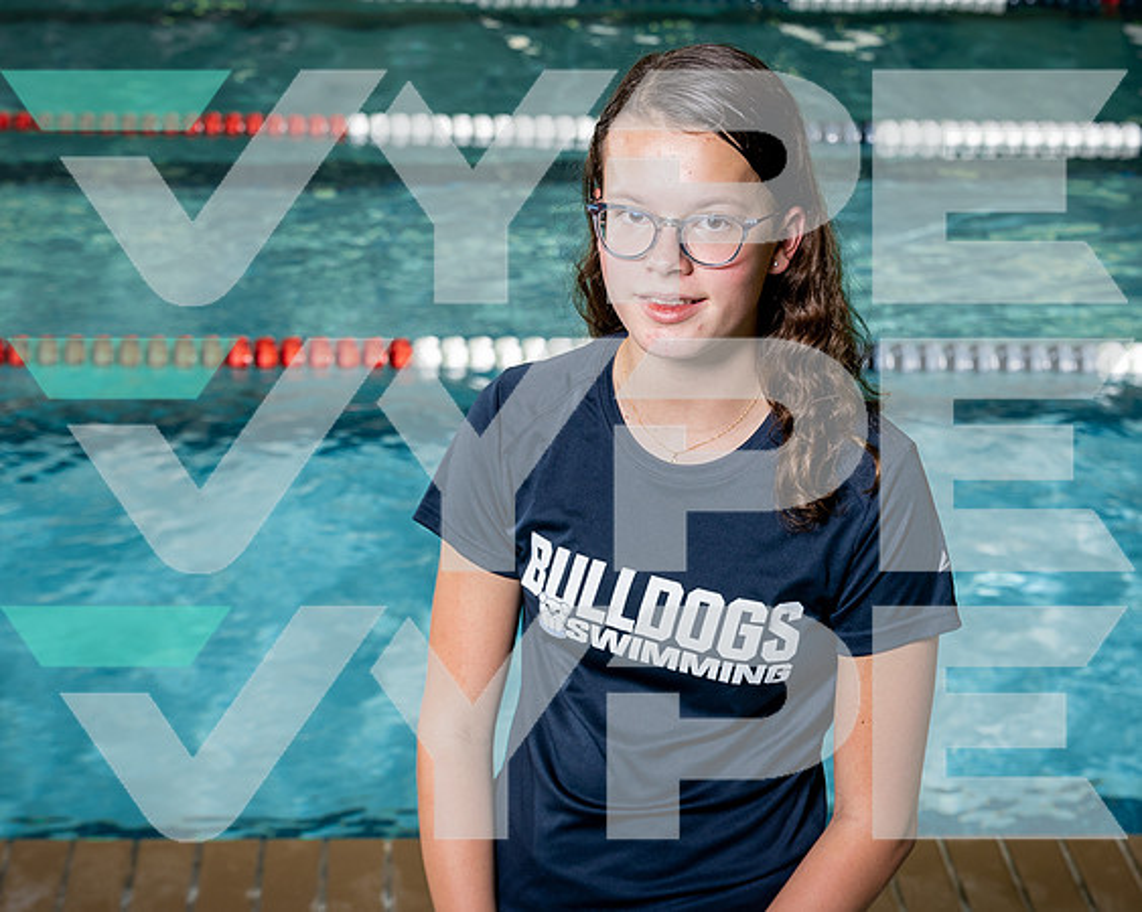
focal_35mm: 73
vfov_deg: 21.0
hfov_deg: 26.1
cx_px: 563
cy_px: 587
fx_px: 2459
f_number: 5
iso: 400
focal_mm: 49
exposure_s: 1/250
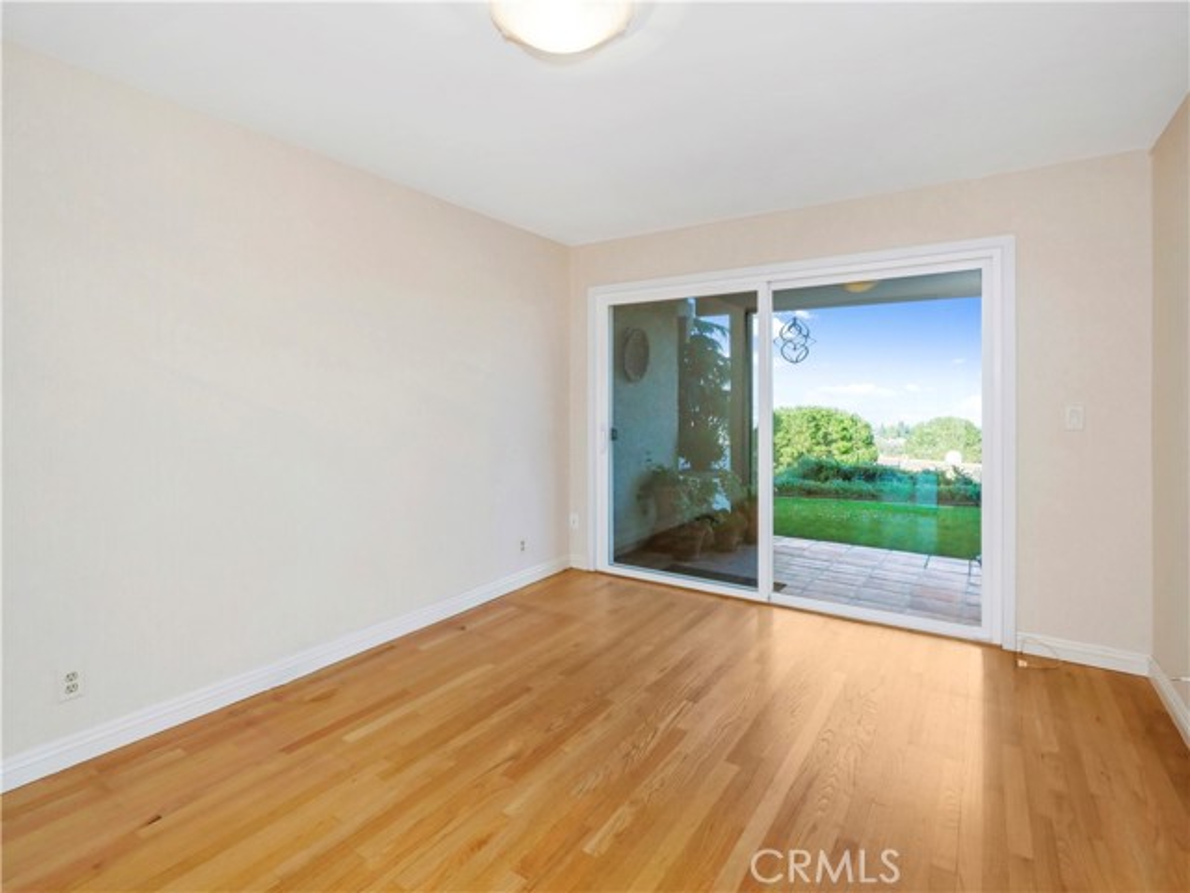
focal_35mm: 16
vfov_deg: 78.1
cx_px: 595
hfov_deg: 94.5
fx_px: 550
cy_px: 446
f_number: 9
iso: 1250
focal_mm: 8
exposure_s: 1/320
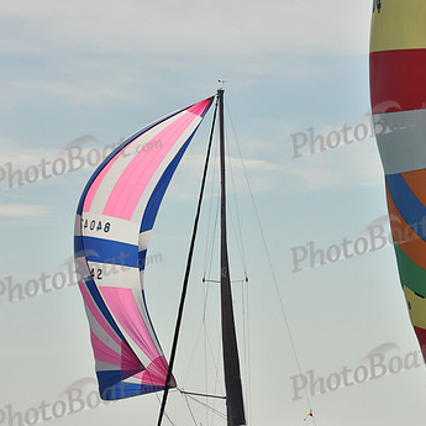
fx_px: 2687
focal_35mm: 193
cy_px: 322
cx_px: 227
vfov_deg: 9.0
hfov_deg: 9.1
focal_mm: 135
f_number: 11
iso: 320
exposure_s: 1/1250
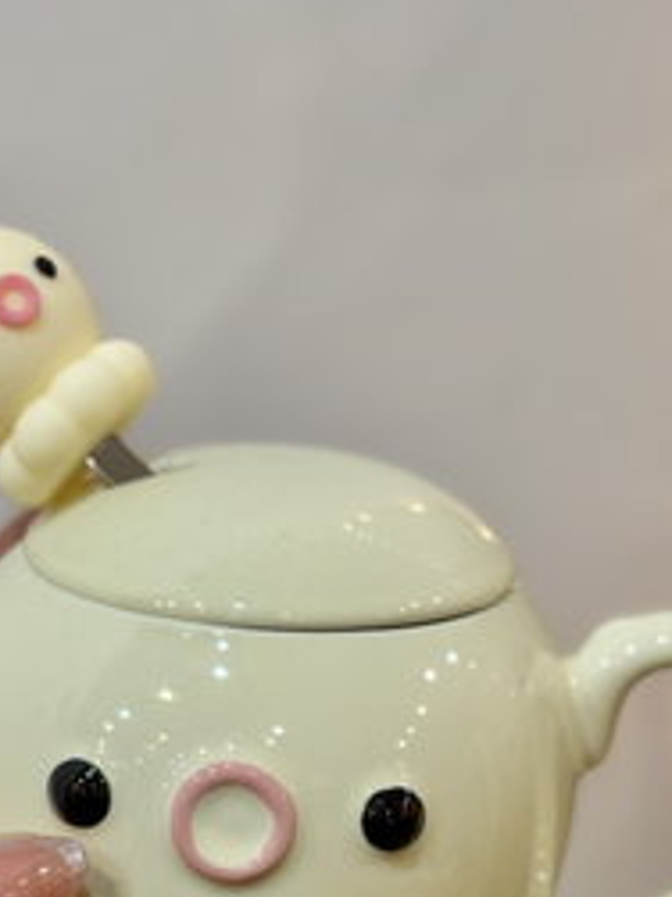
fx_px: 2642
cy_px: 820
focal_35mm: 102
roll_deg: -2.4
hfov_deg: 14.5
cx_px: 200
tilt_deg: -27.0
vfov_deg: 18.9
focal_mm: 6.76
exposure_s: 1/50
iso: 64
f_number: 1.78
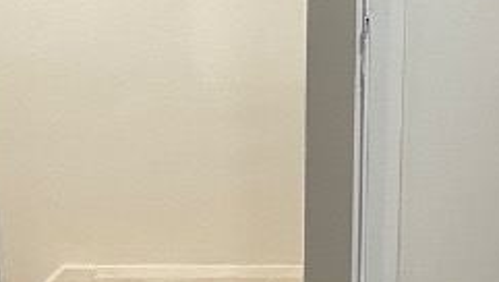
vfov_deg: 8.5
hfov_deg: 16.5
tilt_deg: -30.9
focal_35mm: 130
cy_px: 678
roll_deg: +3.6
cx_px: 197
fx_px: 1721
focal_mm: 6.86
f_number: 1.78
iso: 200
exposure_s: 1/50
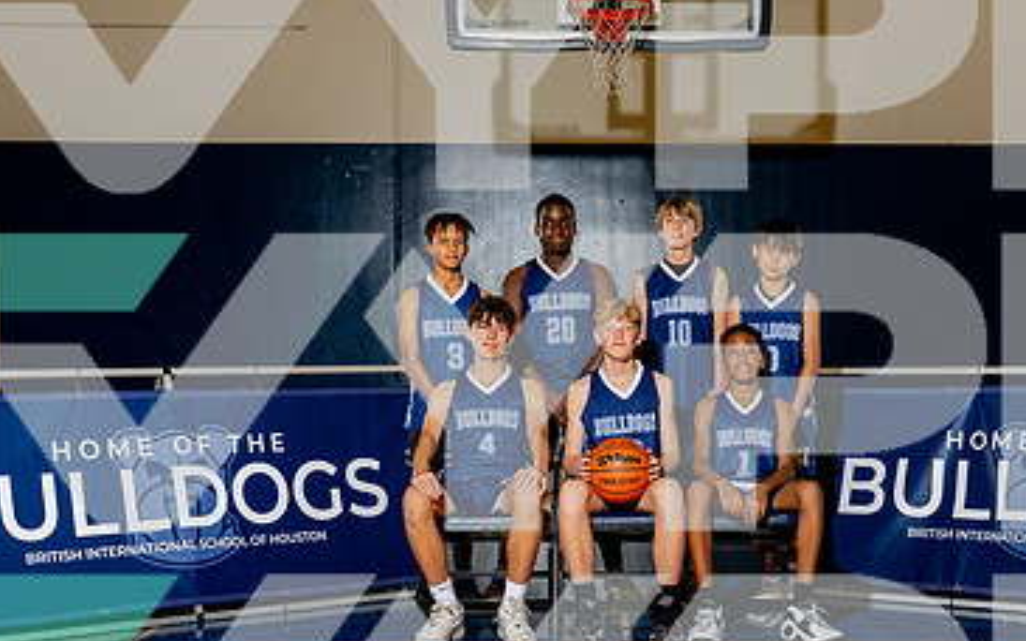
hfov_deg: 31.0
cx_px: 610
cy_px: 384
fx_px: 1845
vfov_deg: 19.7
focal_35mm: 66
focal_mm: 40
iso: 800
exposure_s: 1/250
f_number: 8
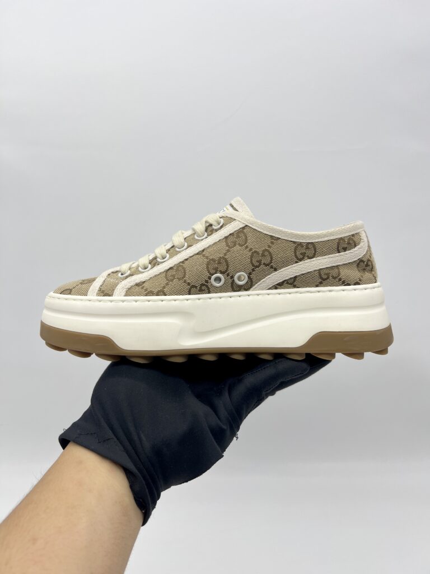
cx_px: 215
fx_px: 431
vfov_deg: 67.3
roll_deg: +0.6
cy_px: 287
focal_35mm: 26
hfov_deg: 53.1
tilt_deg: -12.3
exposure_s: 1/156
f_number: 1.5
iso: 40
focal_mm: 5.7
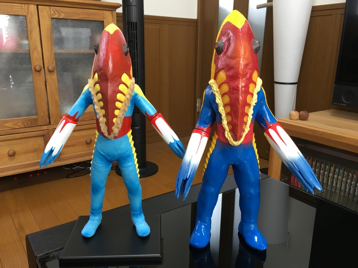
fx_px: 300
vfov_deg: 48.2
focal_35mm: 29
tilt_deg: -14.4
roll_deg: -0.7
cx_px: 179
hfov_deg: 61.7
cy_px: 134
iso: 32
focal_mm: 4.15
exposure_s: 1/15
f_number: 2.2
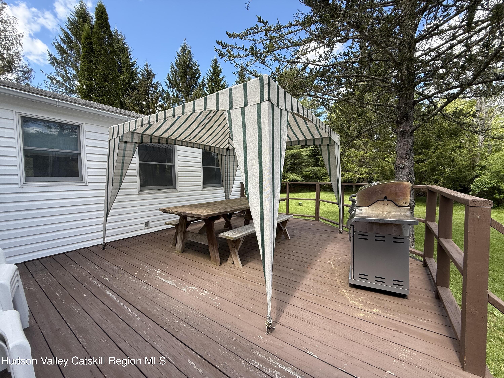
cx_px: 252
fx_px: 204
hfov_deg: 102.1
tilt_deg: -2.9
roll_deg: +0.8
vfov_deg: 85.7
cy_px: 189
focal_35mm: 14
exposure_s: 1/390
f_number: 2.2
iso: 50
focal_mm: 2.22
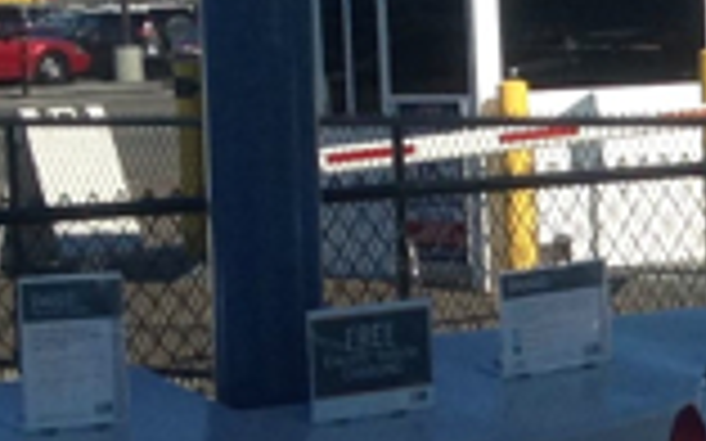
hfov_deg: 9.0
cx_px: 1259
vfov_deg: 5.9
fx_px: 4289
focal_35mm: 223
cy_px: 198
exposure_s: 1/2088
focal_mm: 4.12
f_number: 2.4
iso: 50
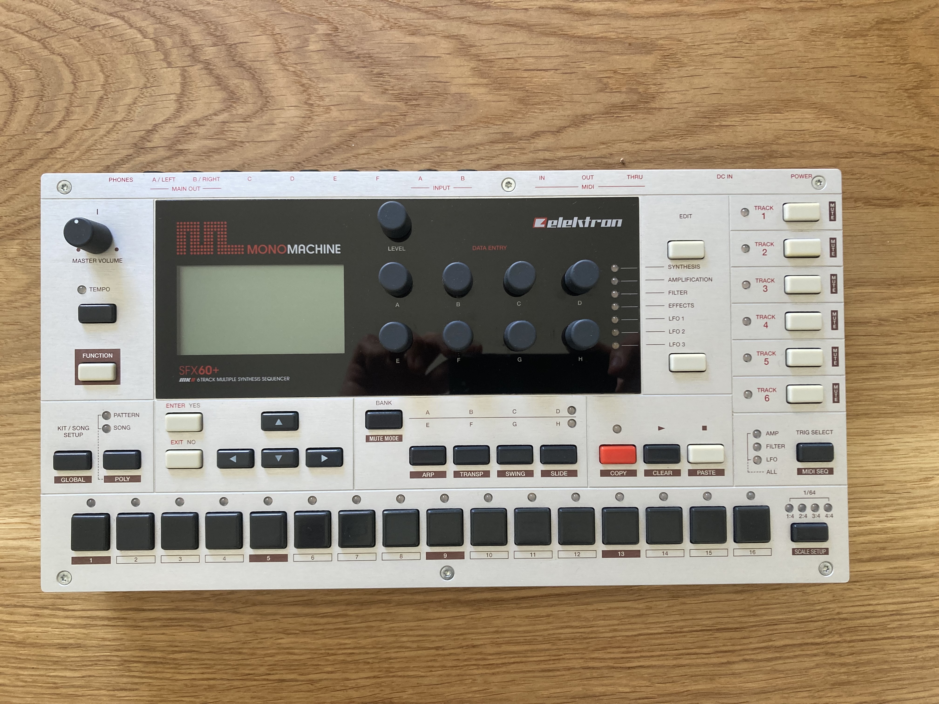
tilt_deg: -89.2
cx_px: 470
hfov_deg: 63.4
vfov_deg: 49.7
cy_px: 352
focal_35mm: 28
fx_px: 760
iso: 80
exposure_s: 1/64
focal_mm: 3.99
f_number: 1.8
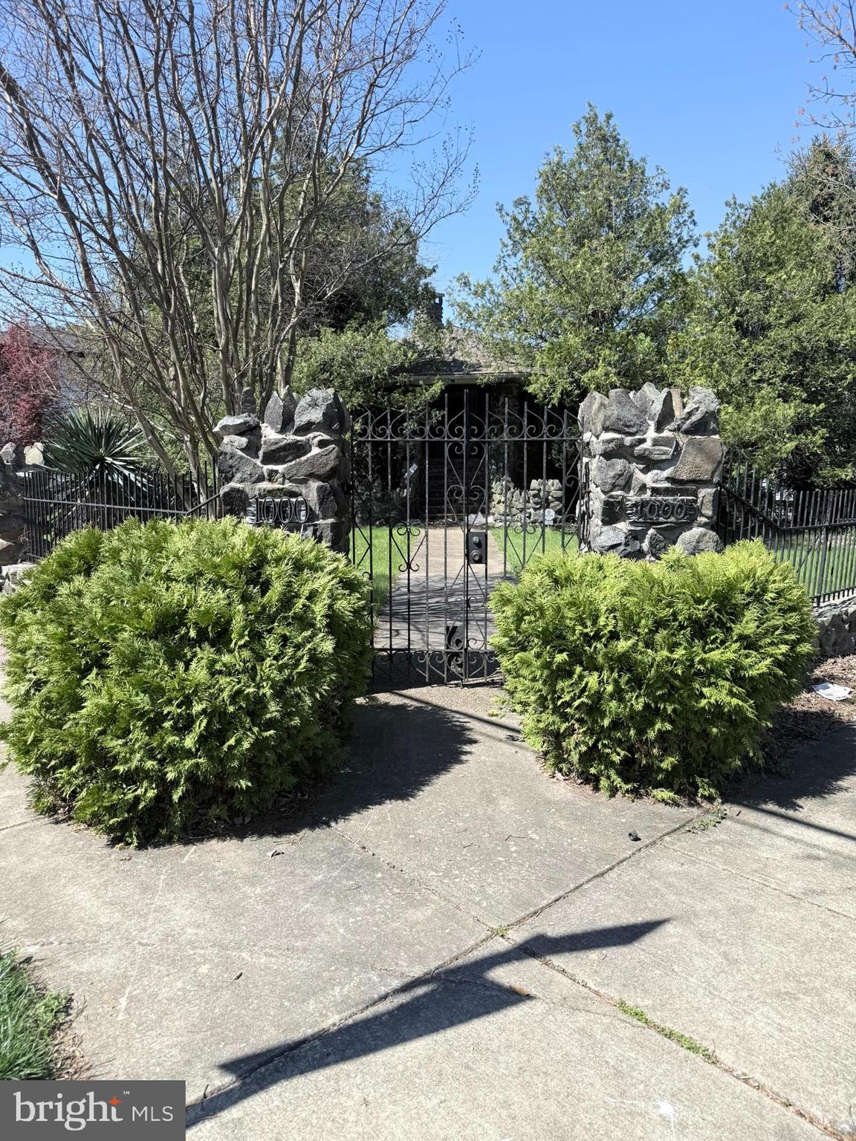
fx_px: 791
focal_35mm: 24
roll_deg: +0.8
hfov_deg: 56.8
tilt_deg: -5.7
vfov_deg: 71.6
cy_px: 570
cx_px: 428
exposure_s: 1/2703
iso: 80
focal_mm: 6.76
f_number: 1.78
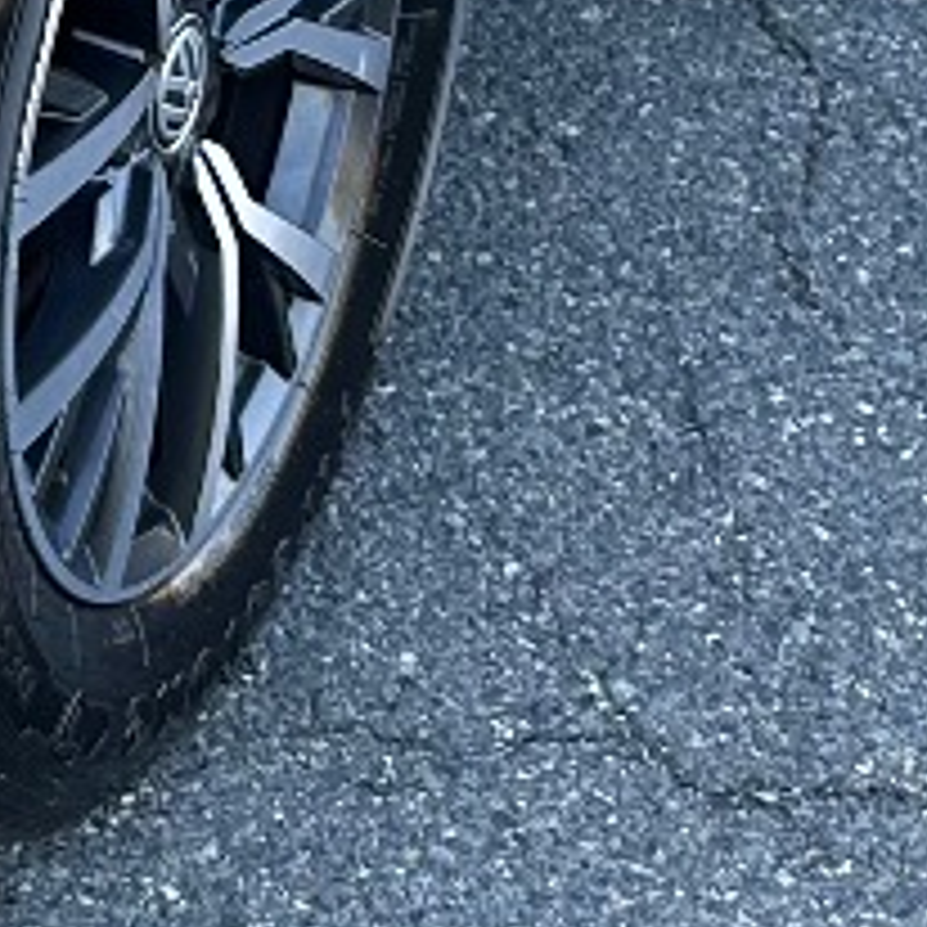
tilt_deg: -18.1
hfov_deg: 10.8
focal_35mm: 148
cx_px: -904
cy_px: -878
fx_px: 4484
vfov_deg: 10.8
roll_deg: +0.0
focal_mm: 6.86
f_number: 1.78
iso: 80
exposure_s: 1/450
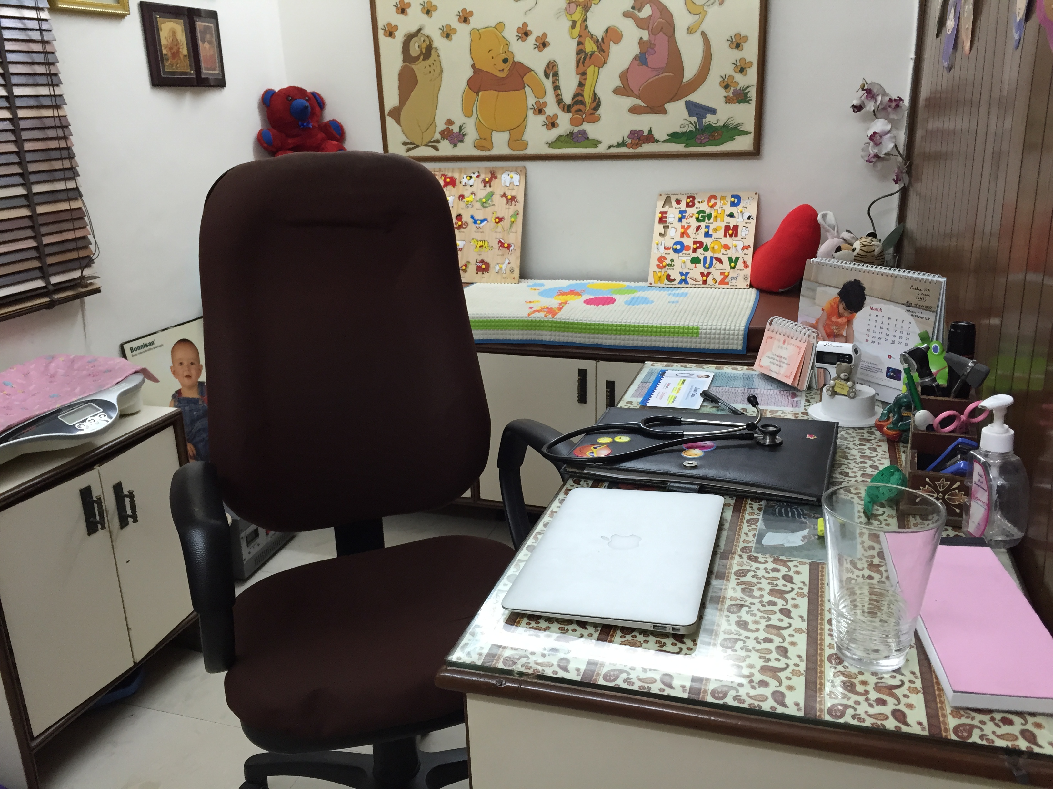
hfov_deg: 61.7
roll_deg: +1.1
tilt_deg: -16.6
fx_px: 882
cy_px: 394
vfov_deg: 48.2
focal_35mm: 29
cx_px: 526
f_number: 2.2
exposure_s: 1/33
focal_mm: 4.15
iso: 100
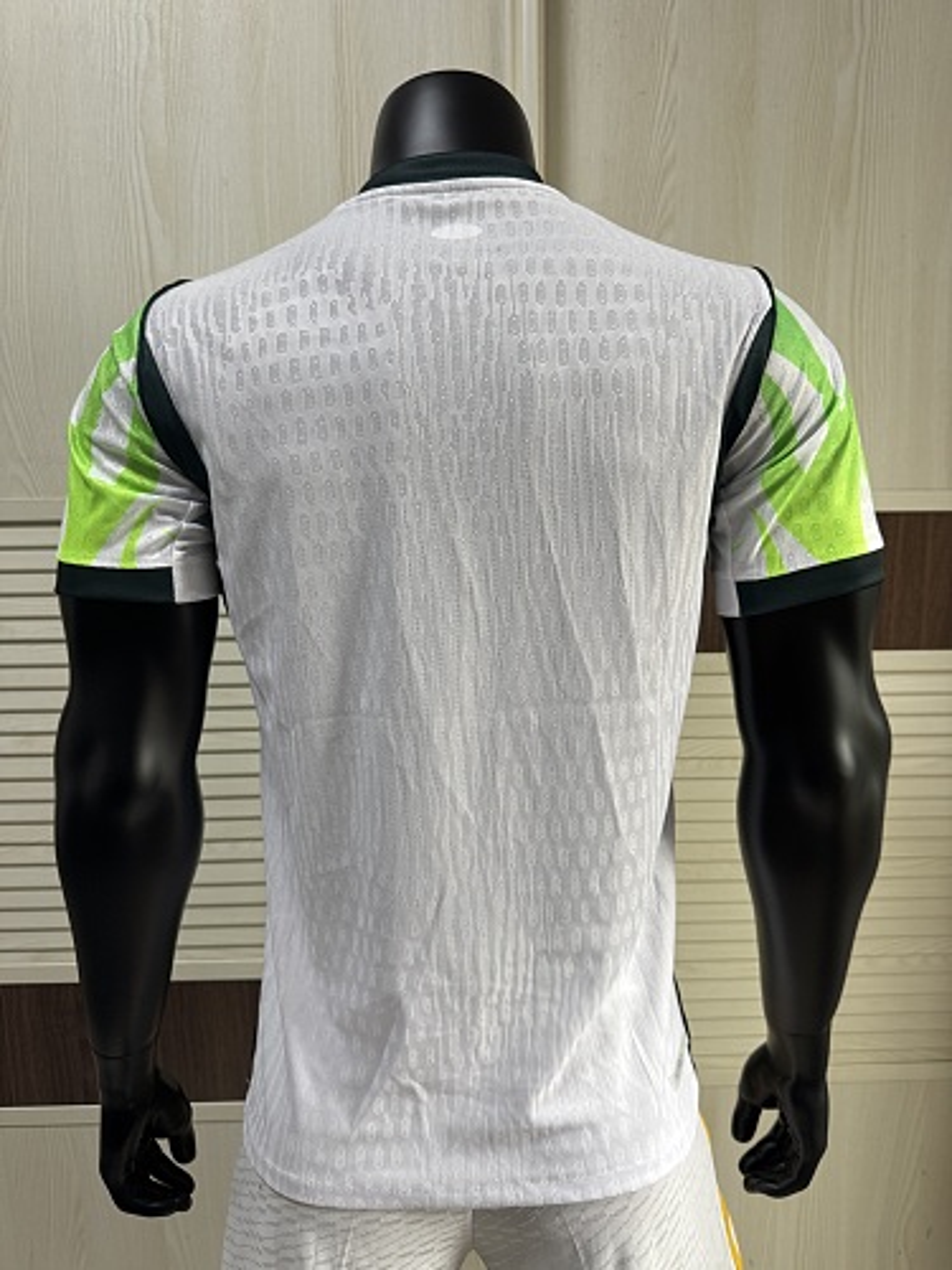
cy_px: 635
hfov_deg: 56.8
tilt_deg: -9.2
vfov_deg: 71.6
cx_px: 476
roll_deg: +0.5
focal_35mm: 24
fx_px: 880
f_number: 1.78
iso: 160
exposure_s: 1/121
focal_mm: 6.76
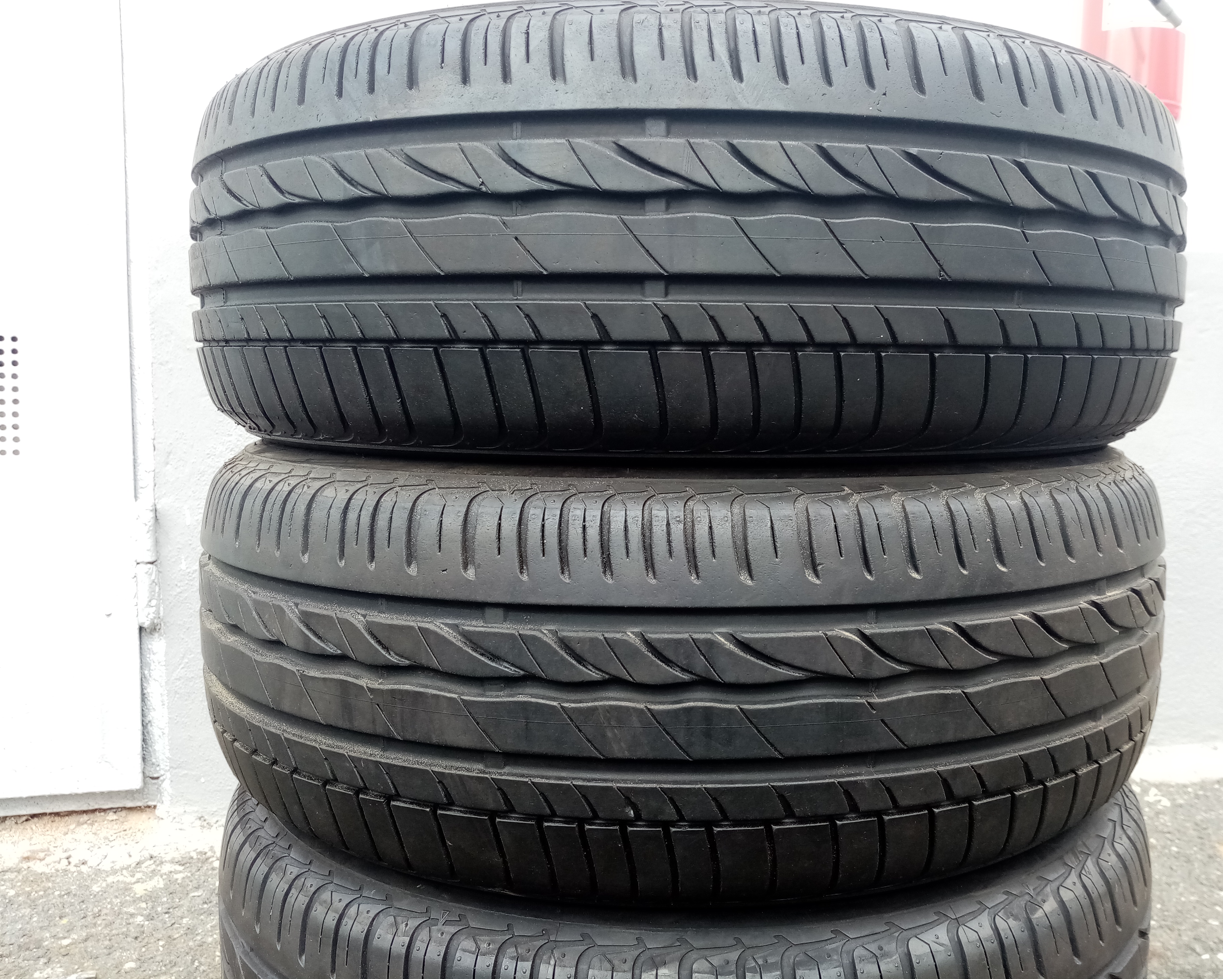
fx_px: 1050
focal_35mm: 29
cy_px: 477
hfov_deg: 60.2
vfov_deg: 50.0
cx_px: 697
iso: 100
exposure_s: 1/115
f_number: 1.8
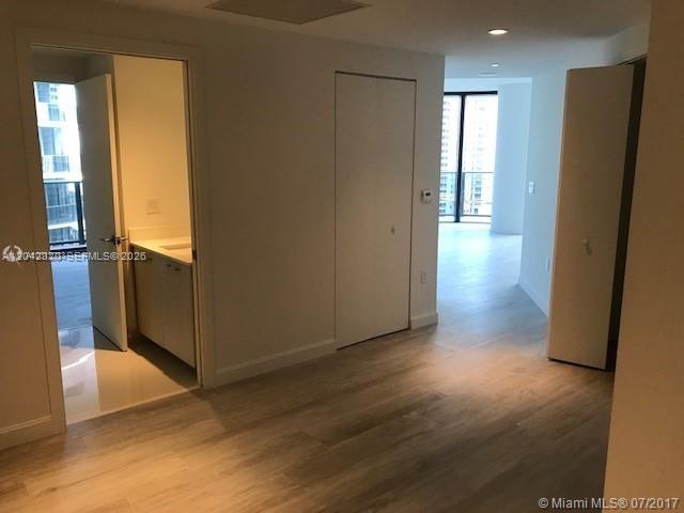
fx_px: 553
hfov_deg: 63.4
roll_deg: +1.1
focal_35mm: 28
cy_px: 256
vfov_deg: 49.7
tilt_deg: -11.0
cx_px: 342
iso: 32
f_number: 1.8
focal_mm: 3.99
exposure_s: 1/30
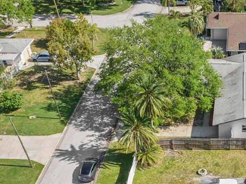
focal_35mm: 61
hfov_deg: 30.3
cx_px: 223
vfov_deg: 22.0
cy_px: 228
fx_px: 433
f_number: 2.8
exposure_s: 1/2500
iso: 160
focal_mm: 12.29
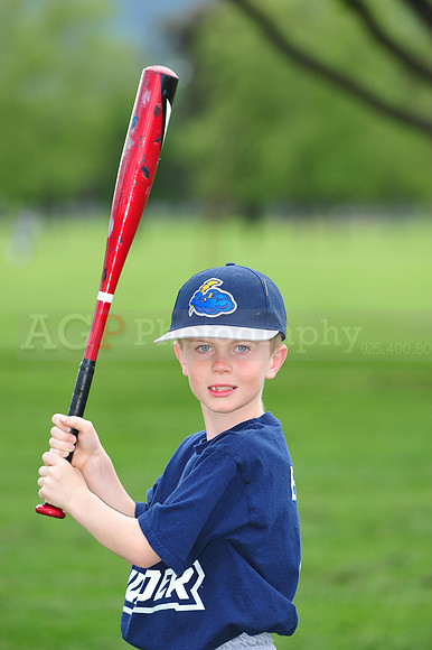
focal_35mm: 200
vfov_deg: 10.3
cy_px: 325
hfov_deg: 6.9
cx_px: 216
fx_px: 3604
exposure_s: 1/500
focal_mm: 200
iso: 320
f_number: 5
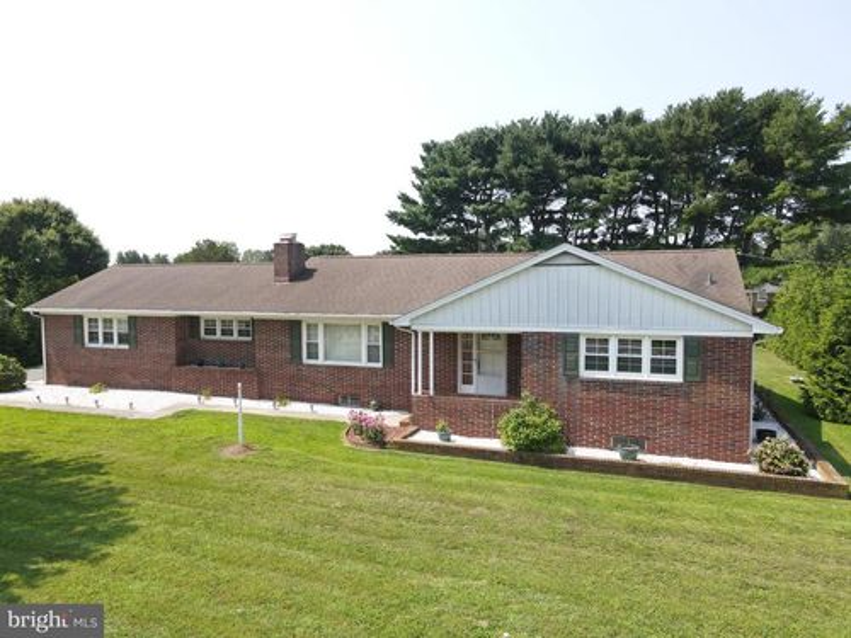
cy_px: 319
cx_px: 426
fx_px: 590
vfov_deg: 56.8
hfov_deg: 71.6
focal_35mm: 24
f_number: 2.8
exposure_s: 1/320
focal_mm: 4.5
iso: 100
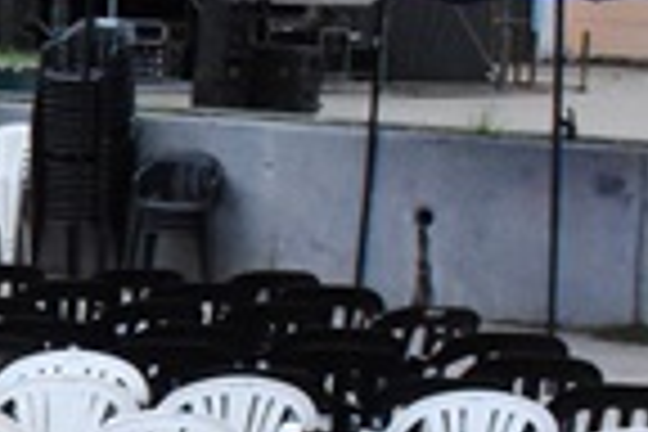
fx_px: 3452
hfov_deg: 9.6
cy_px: 101
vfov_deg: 7.2
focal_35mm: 192
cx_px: -891
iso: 4000
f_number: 25
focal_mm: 23
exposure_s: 1/250
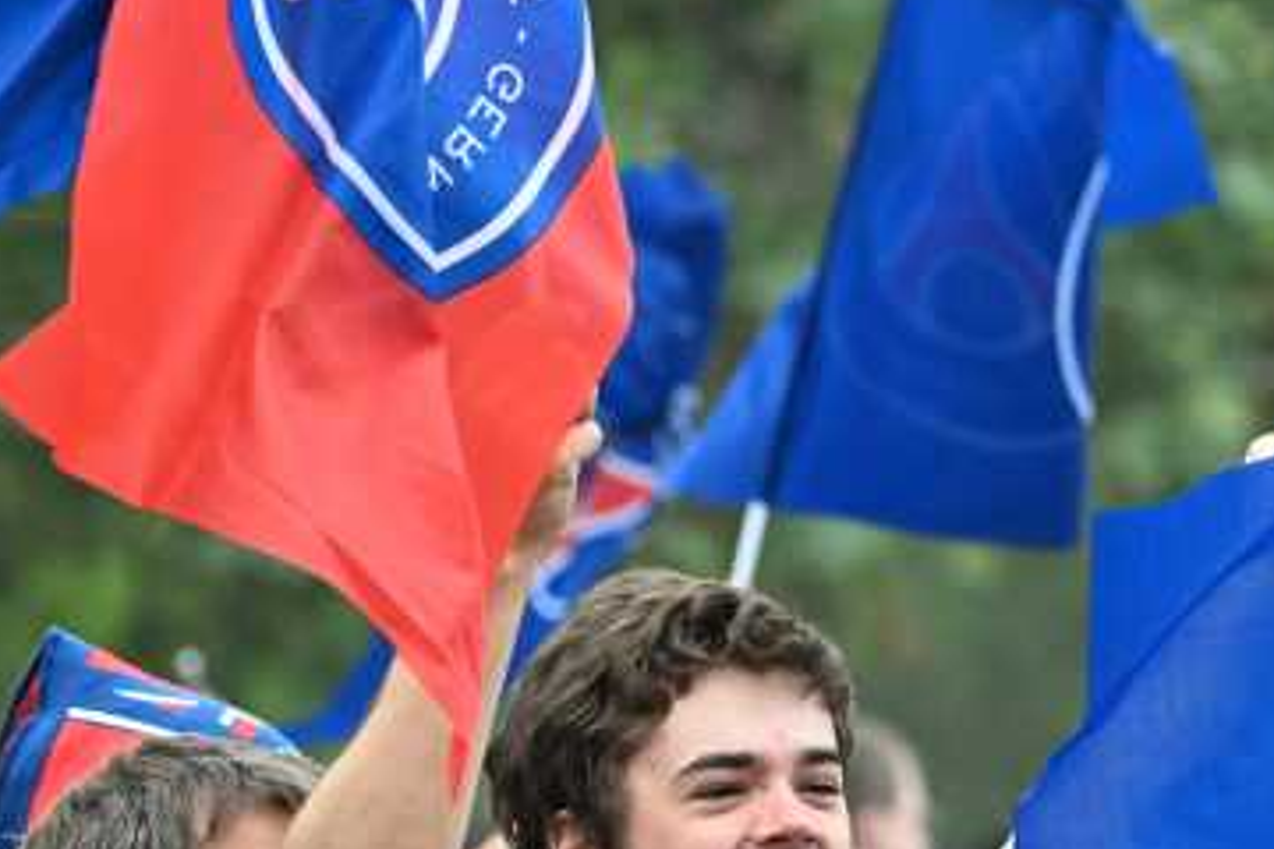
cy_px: 695
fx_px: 20559
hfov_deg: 3.5
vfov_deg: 2.4
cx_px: 786
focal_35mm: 581
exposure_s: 1/1600
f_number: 5
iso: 800
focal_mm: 190
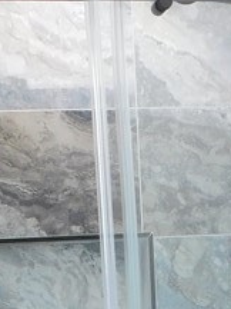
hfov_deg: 13.6
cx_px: 158
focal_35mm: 109
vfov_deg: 16.6
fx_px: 970
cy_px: 446
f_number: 3
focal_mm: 4
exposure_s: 1/30
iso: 220
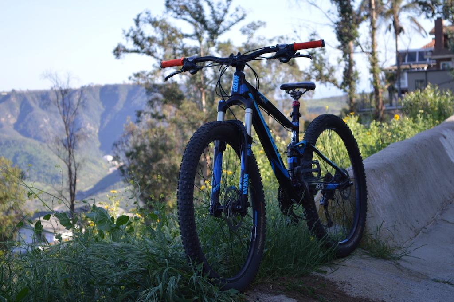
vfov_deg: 16.5
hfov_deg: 24.6
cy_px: 151
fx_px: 1040
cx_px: 227
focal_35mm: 82
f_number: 5.6
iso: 100
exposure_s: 1/125
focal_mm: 55
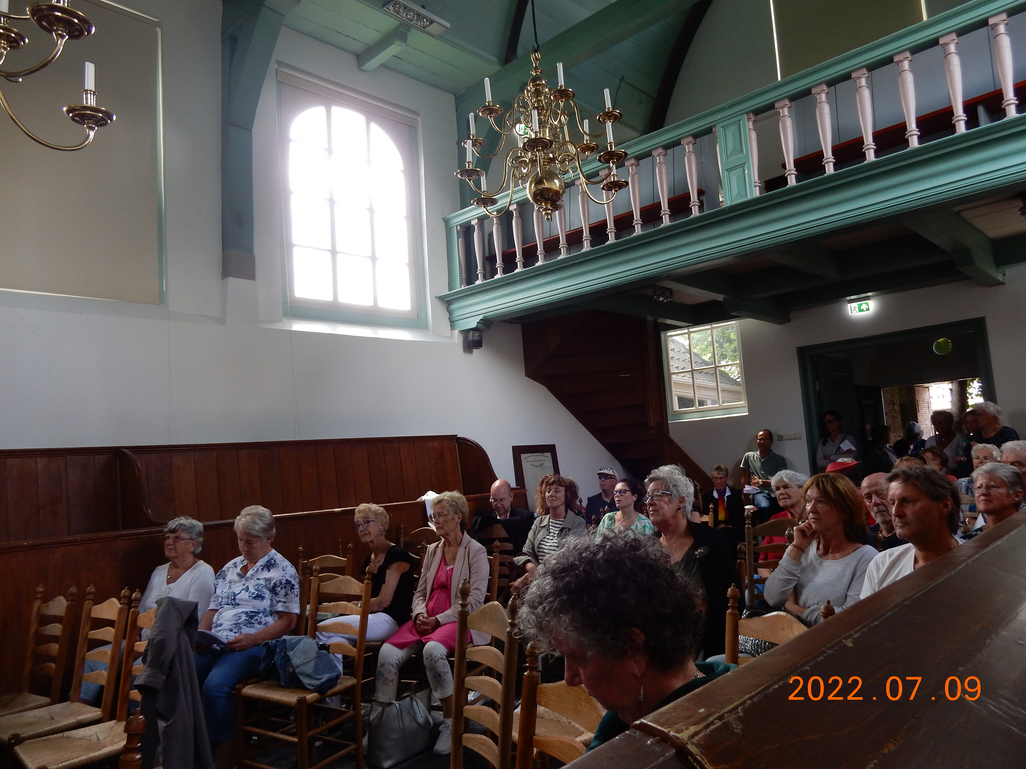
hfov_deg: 69.4
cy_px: 384
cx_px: 513
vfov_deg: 54.9
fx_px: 741
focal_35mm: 25
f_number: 3.7
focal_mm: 4.5
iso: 140
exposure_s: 1/30
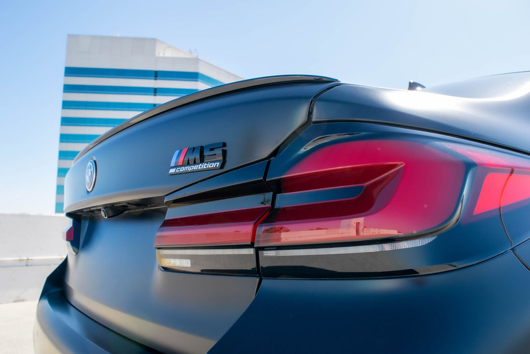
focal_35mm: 30
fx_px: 442
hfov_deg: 61.9
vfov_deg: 43.6
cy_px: 177
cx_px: 265
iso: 200
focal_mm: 20
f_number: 9
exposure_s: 1/320
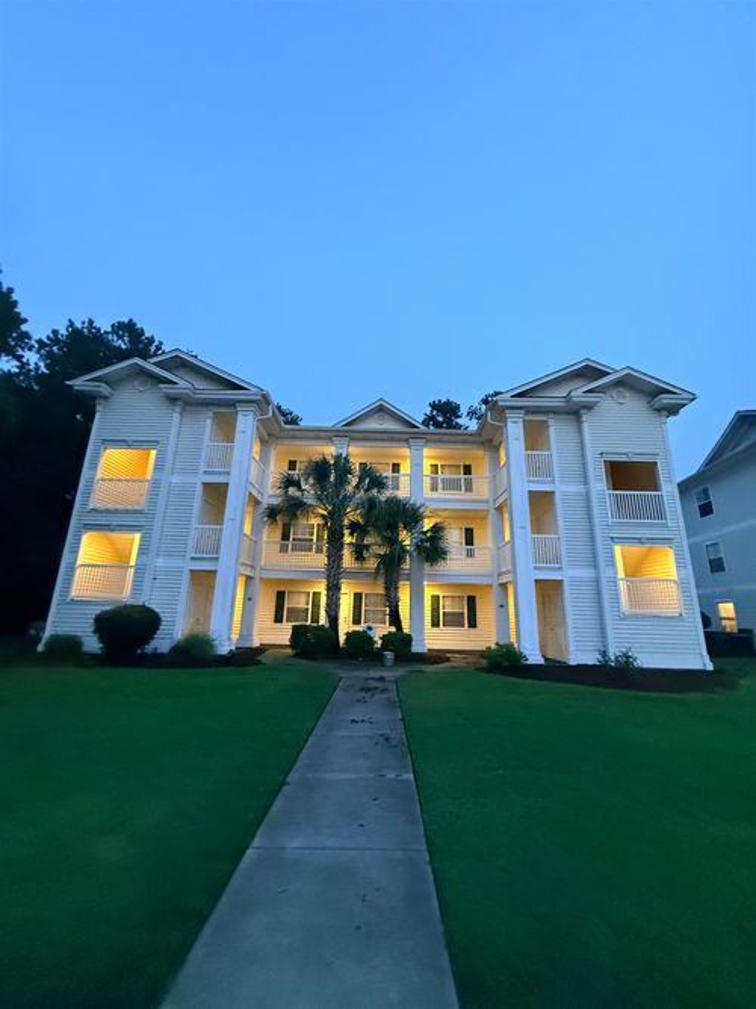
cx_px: 378
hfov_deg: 85.7
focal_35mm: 14
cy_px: 504
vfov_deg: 102.1
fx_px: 408
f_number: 2.2
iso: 1000
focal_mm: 2.22
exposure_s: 1/40
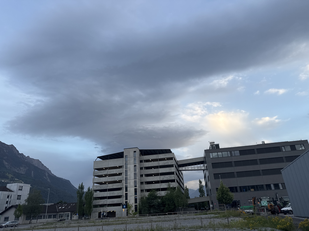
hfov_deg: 71.6
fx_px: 214
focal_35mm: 24
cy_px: 116
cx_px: 154
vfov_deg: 56.8
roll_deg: +2.8
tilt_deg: +22.5
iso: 80
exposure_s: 1/495
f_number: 1.78
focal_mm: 6.76
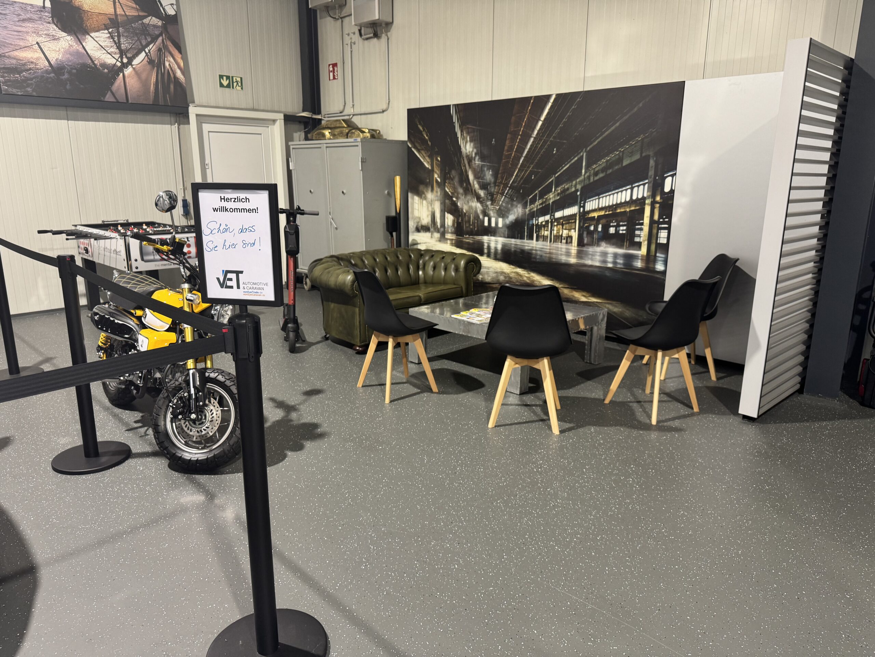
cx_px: 438
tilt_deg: -14.4
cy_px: 328
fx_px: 607
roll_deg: -0.3
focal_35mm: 24
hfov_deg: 71.6
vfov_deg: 56.8
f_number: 1.78
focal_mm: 6.76
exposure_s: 1/50
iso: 125
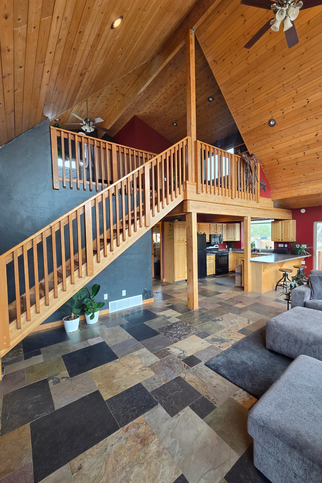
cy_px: 244
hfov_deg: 80.7
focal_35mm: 14
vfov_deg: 104.2
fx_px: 188
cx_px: 184
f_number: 2.2
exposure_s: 1/120
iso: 125
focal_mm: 2.2
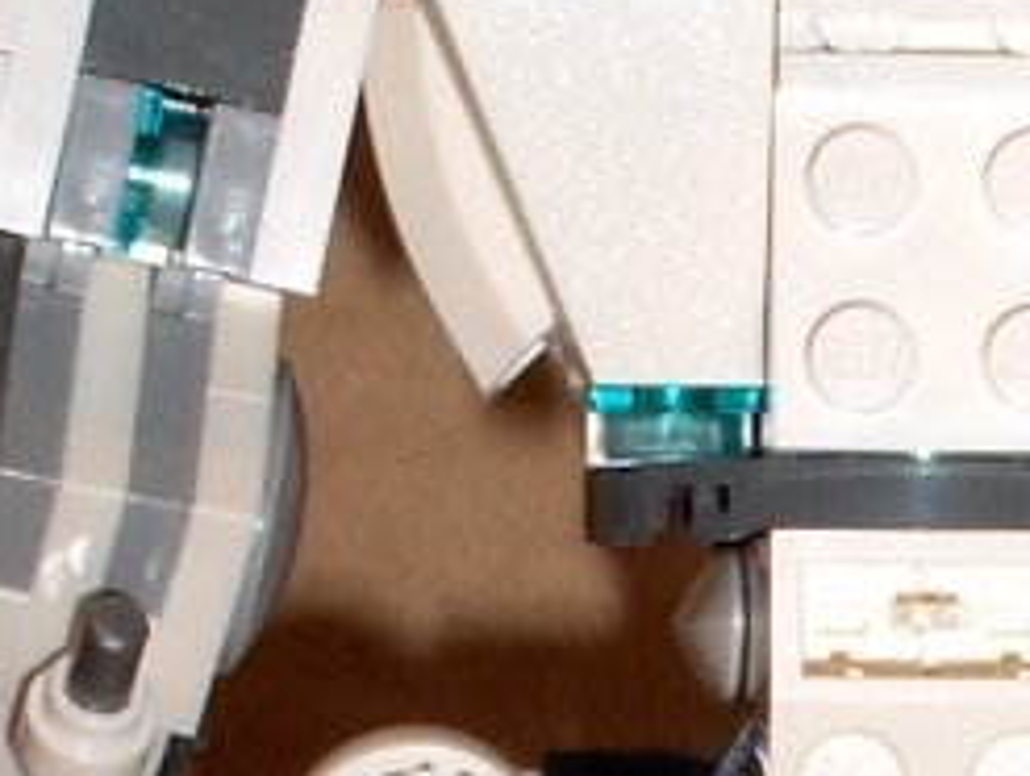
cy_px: 780
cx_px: 813
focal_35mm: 134
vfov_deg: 11.0
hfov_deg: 14.6
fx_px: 3993
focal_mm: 5.8
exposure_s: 1/60
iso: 56
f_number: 5.6
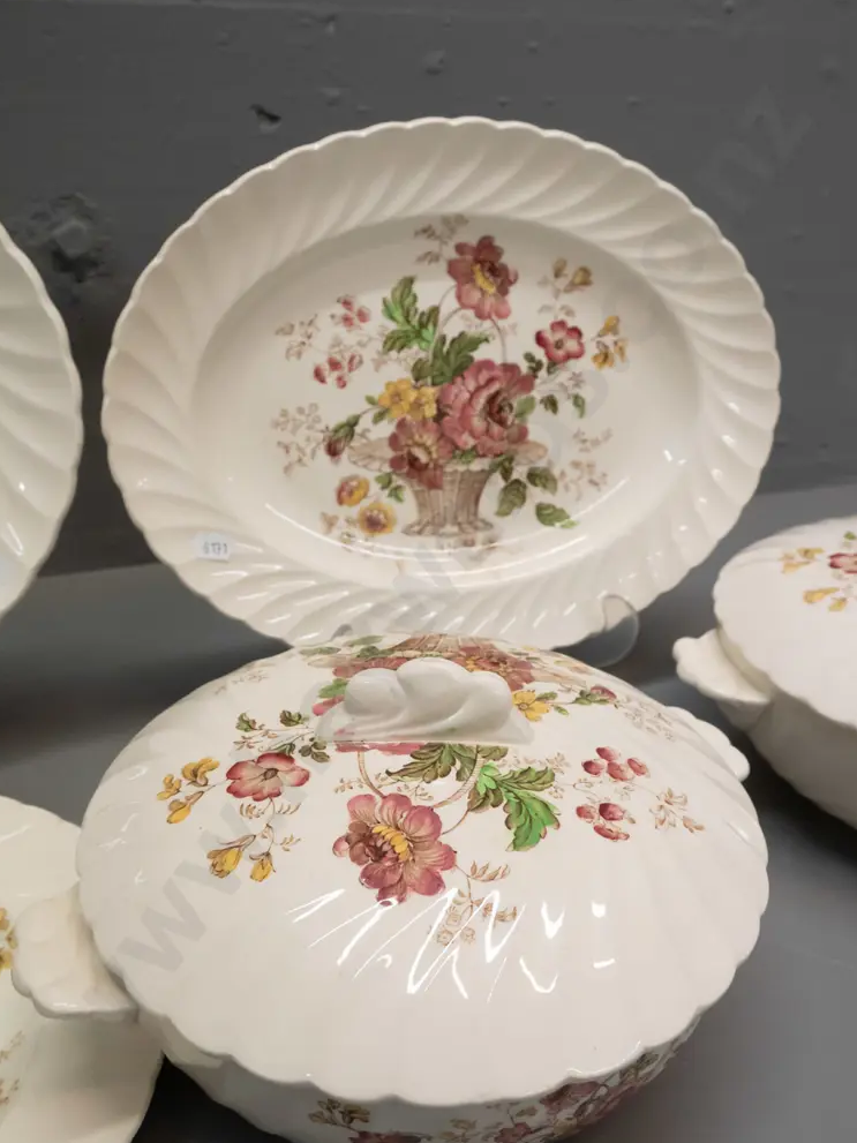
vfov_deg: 58.4
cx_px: 434
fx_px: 1024
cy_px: 574
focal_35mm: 31
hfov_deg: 45.4
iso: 3200
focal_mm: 15
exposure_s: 1/400
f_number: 5.6
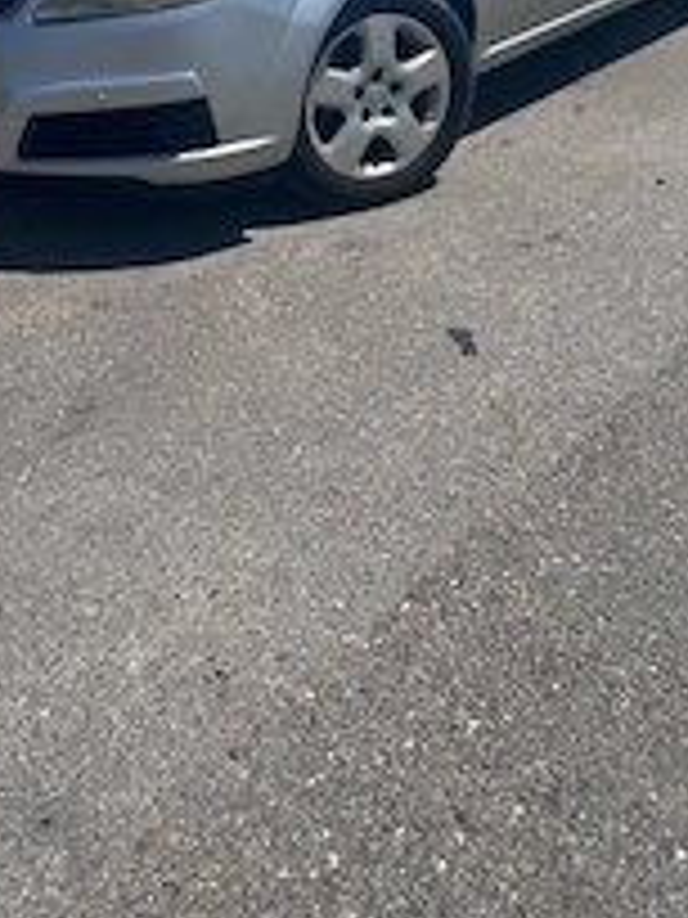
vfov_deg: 37.8
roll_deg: +0.7
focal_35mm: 47
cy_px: 99
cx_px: 391
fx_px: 1246
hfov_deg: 30.8
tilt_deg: -17.5
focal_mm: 6.86
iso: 80
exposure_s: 1/7576
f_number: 1.78
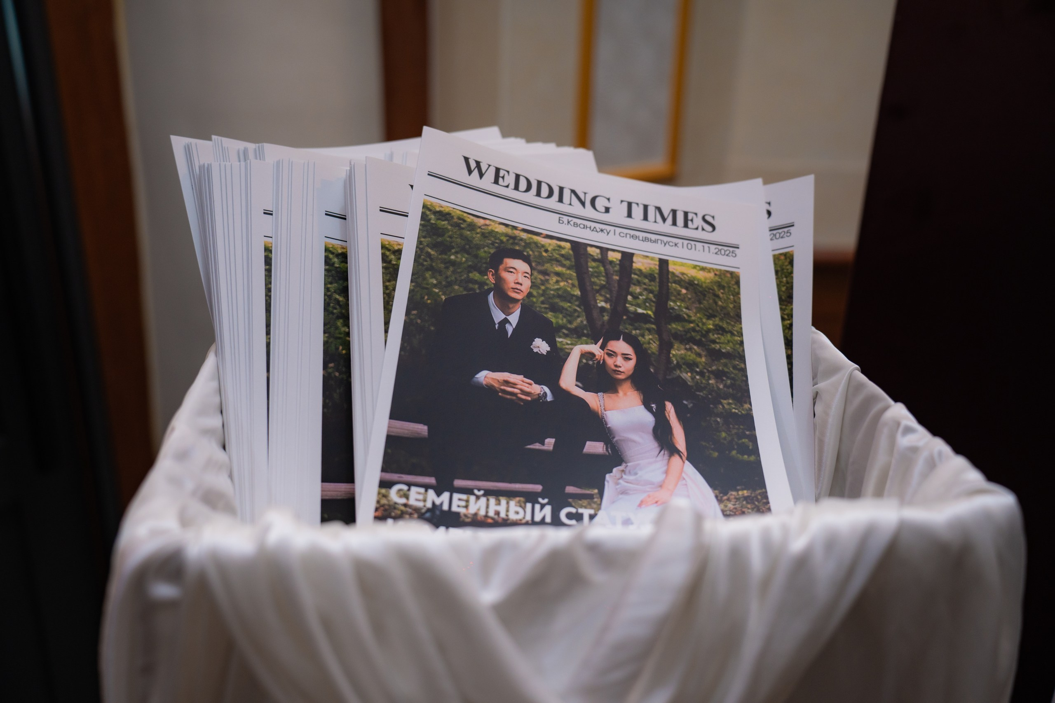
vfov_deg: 40.0
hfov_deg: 57.2
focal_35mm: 33
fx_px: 967
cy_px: 352
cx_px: 528
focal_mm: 33
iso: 1000
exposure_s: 1/250
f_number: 3.2
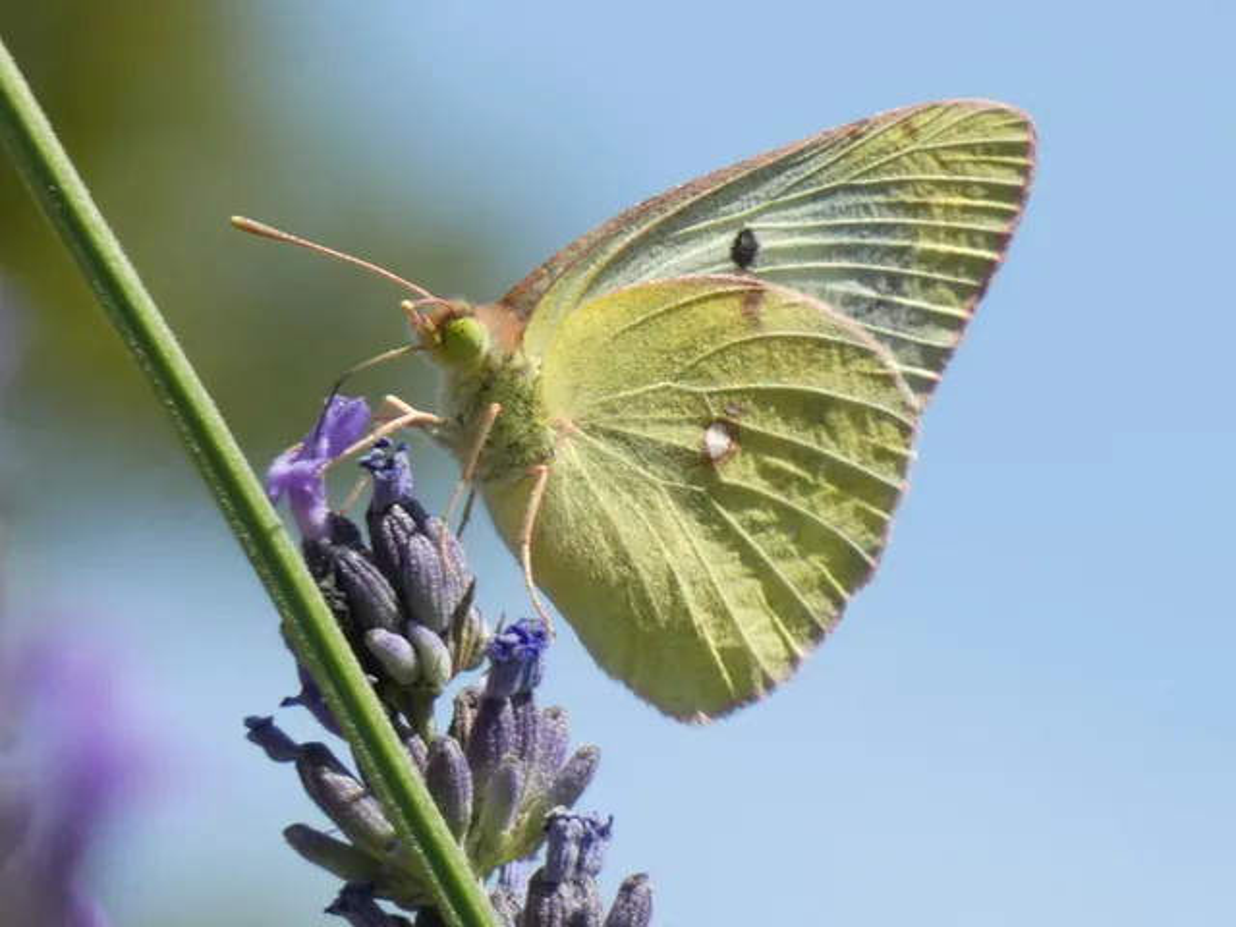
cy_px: 464
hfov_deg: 5.2
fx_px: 13711
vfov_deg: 3.9
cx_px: 618
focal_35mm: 384
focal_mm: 68.8
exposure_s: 1/250
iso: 80
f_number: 5.6
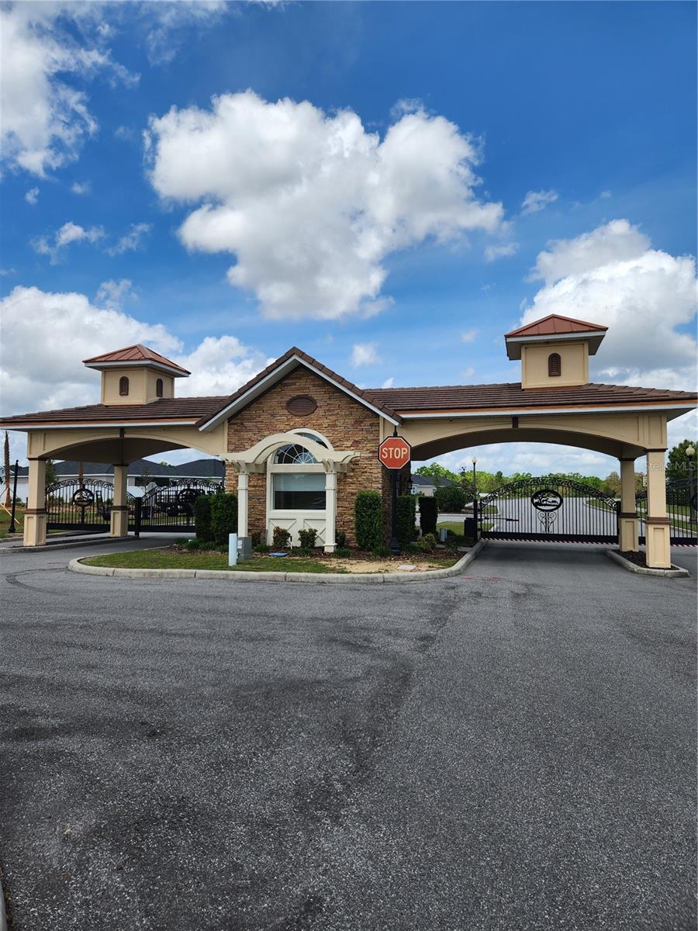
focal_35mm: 23
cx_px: 349
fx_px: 618
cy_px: 466
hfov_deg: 58.9
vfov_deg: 73.9
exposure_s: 1/2099
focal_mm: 5.4
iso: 20
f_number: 1.8
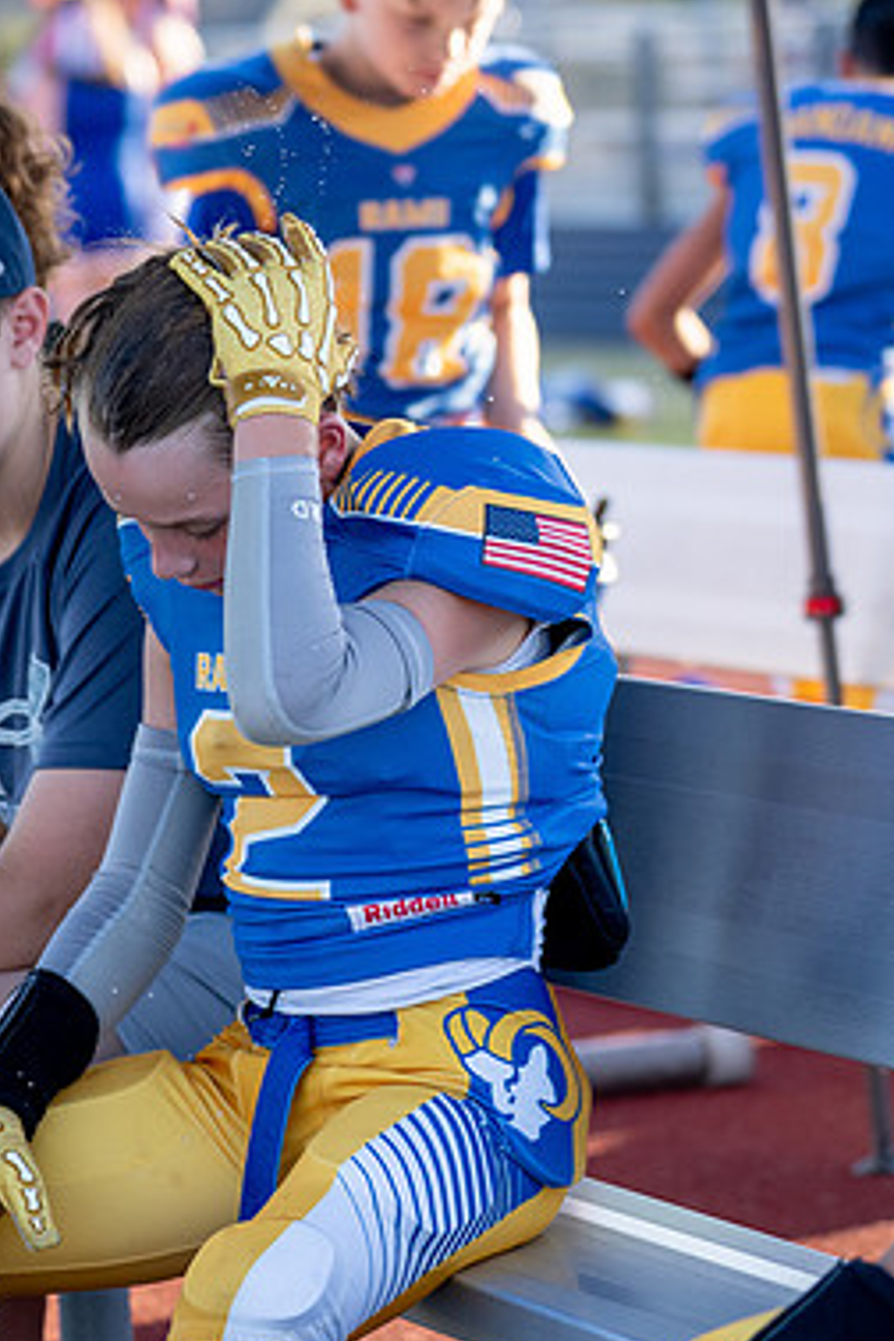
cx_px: 136
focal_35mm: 180
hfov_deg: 7.6
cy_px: 611
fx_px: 6704
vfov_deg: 11.4
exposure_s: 1/1000
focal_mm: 77
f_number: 2.8
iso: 200
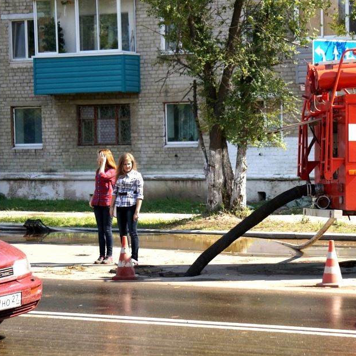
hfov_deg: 15.3
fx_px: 1322
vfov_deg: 15.3
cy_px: 178
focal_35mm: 114
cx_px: 243
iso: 500
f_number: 4.5
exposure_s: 1/2000
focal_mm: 59
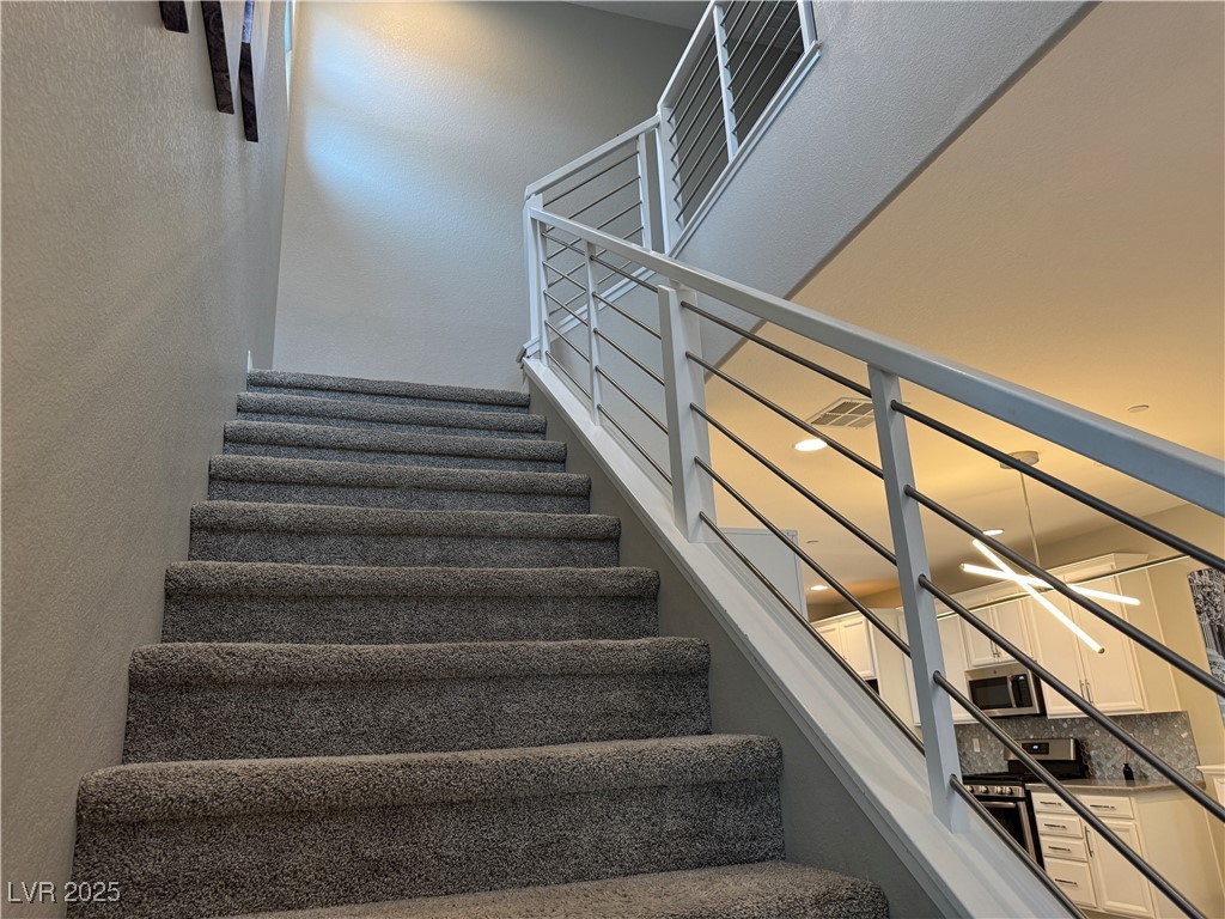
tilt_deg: +16.9
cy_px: 460
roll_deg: +2.1
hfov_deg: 71.6
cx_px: 612
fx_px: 849
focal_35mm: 24
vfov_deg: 56.8
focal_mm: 6.76
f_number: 1.78
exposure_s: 1/60
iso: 160
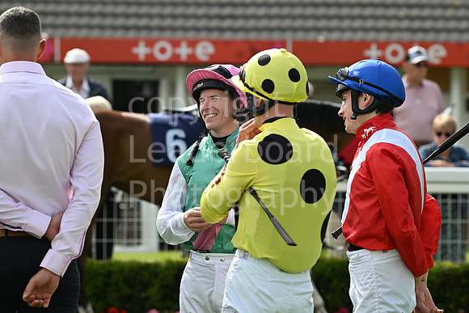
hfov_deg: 10.3
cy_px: 156
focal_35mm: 200
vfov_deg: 6.9
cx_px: 234
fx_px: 2606
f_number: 5.6
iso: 500
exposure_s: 1/1600
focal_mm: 200
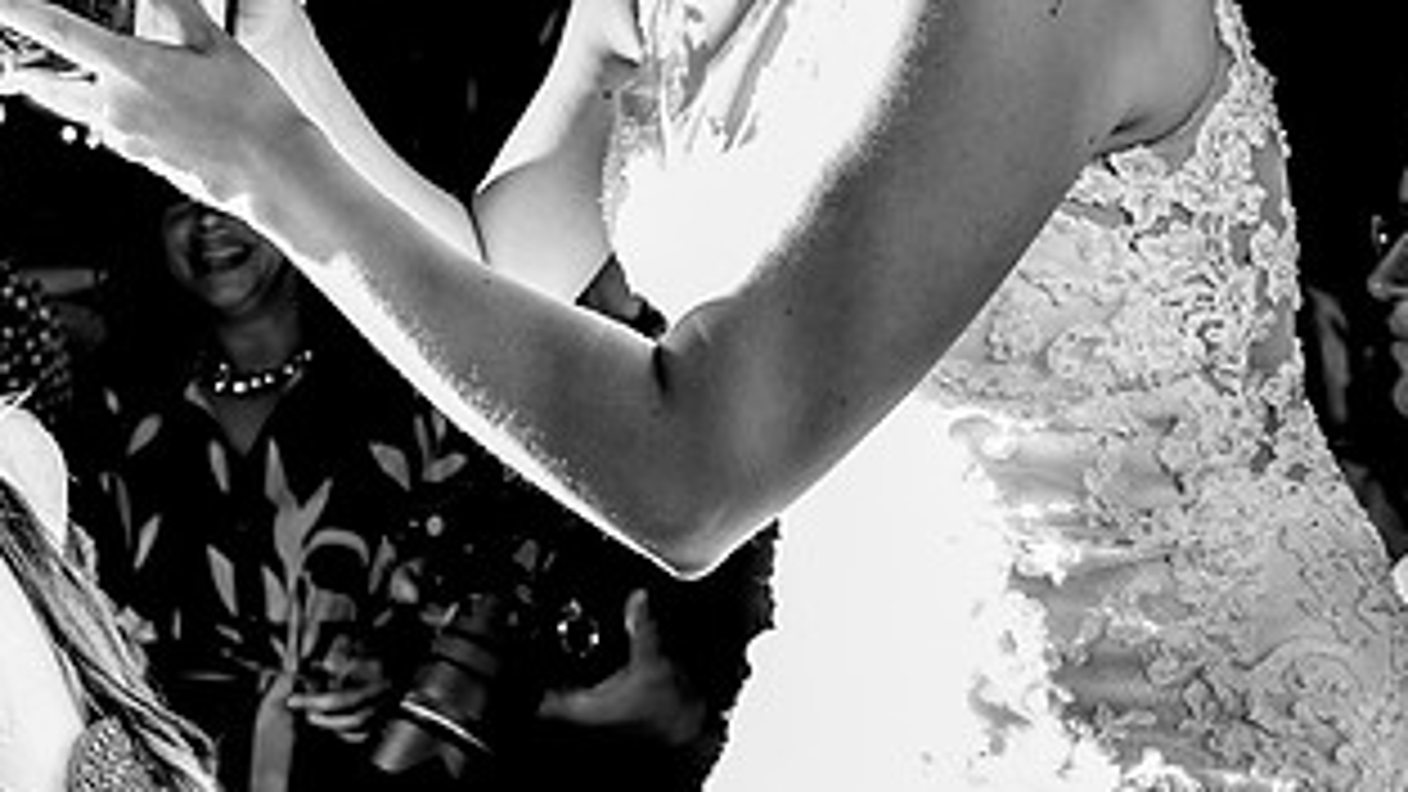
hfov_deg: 39.5
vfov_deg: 23.7
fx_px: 1829
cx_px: 180
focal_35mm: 49
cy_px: 70
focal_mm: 24
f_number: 5
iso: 2000
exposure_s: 1/160
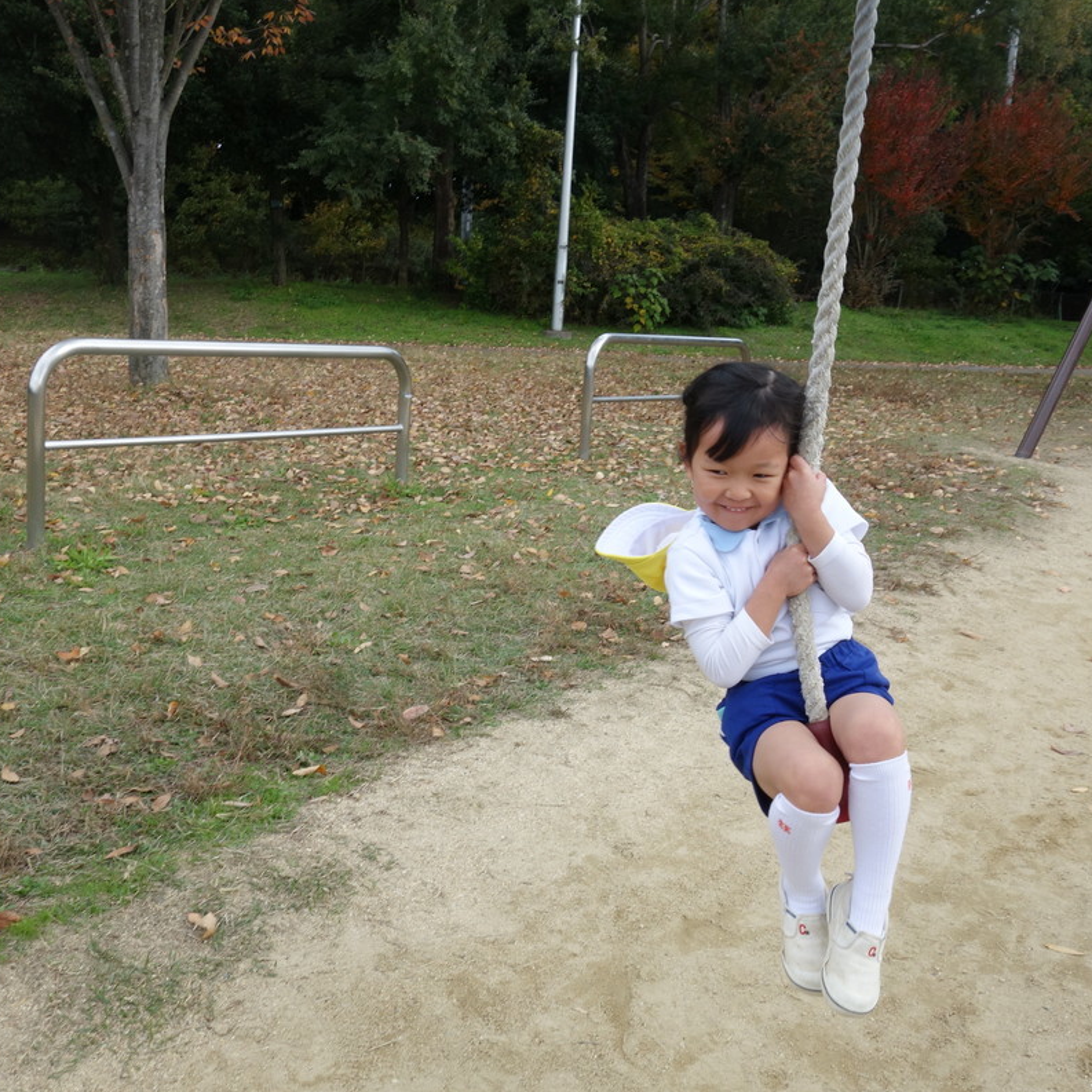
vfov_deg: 46.0
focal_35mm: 36
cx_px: 544
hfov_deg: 46.0
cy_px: 544
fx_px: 1285
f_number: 5.6
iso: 250
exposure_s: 1/250
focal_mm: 10.4
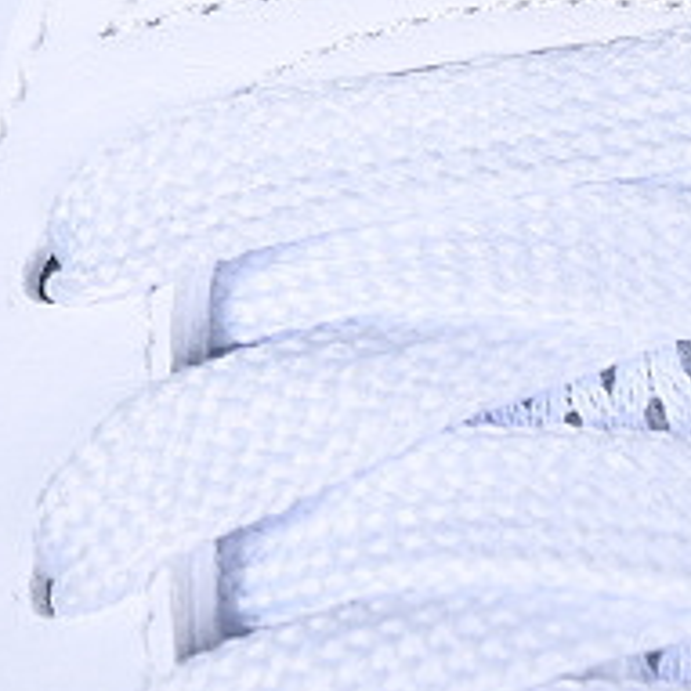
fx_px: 8153
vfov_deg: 4.8
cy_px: -268
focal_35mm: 361
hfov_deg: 4.9
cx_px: 488
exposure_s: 1/80
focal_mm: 50
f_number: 7.1
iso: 160
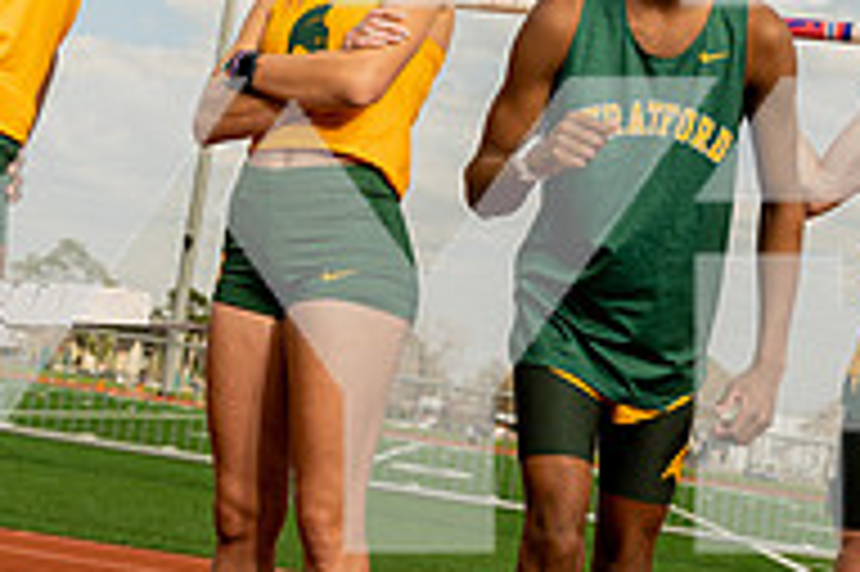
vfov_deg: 17.2
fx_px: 1886
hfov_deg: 25.5
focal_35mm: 79
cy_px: 318
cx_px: 608
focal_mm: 26
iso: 250
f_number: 3.5
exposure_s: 1/250
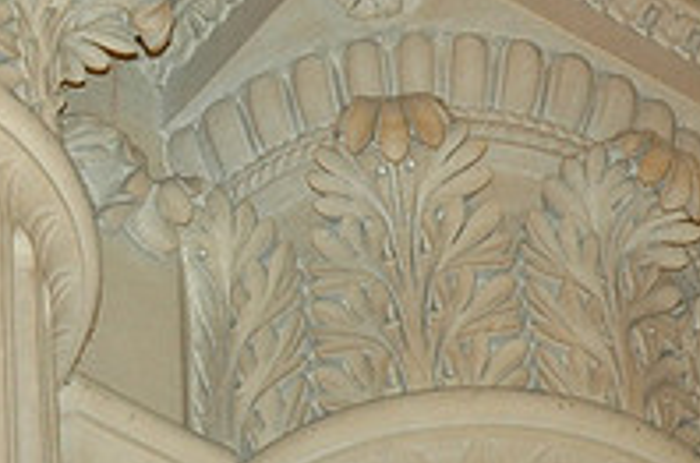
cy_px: -9
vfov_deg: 6.0
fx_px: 4442
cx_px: -92
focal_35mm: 229
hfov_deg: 8.9
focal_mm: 52
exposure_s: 1/15
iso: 400
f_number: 4.5
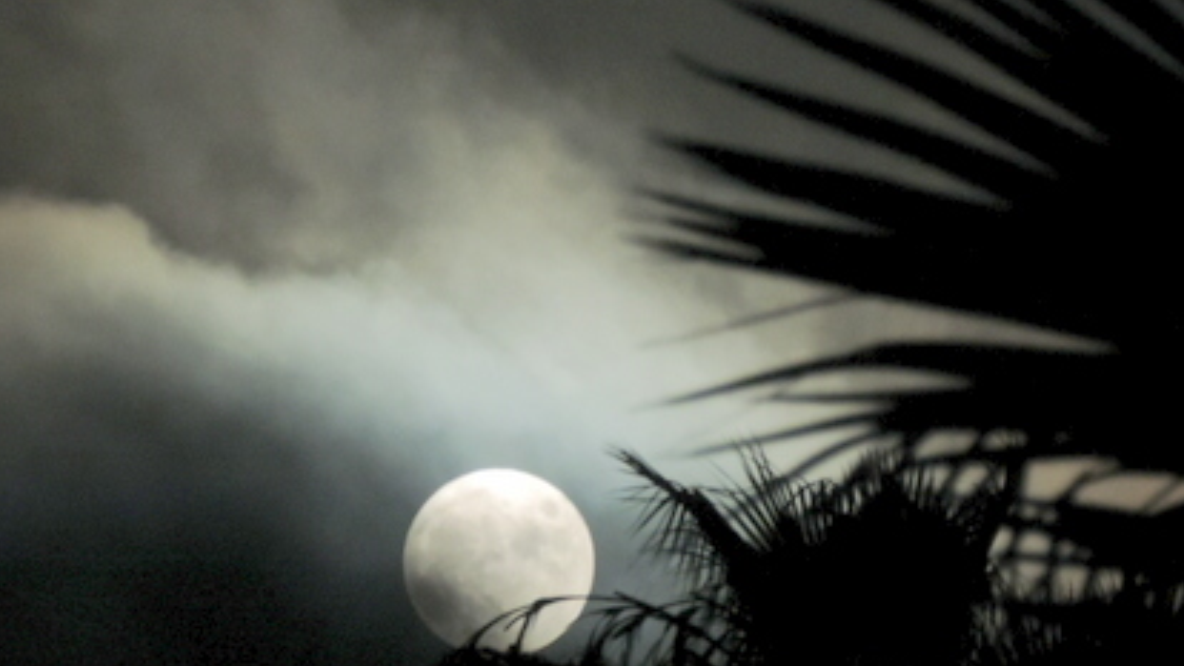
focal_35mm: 674
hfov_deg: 3.2
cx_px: 572
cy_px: 515
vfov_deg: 1.8
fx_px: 21163
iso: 1600
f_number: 4.8
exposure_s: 1/15
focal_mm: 71.3
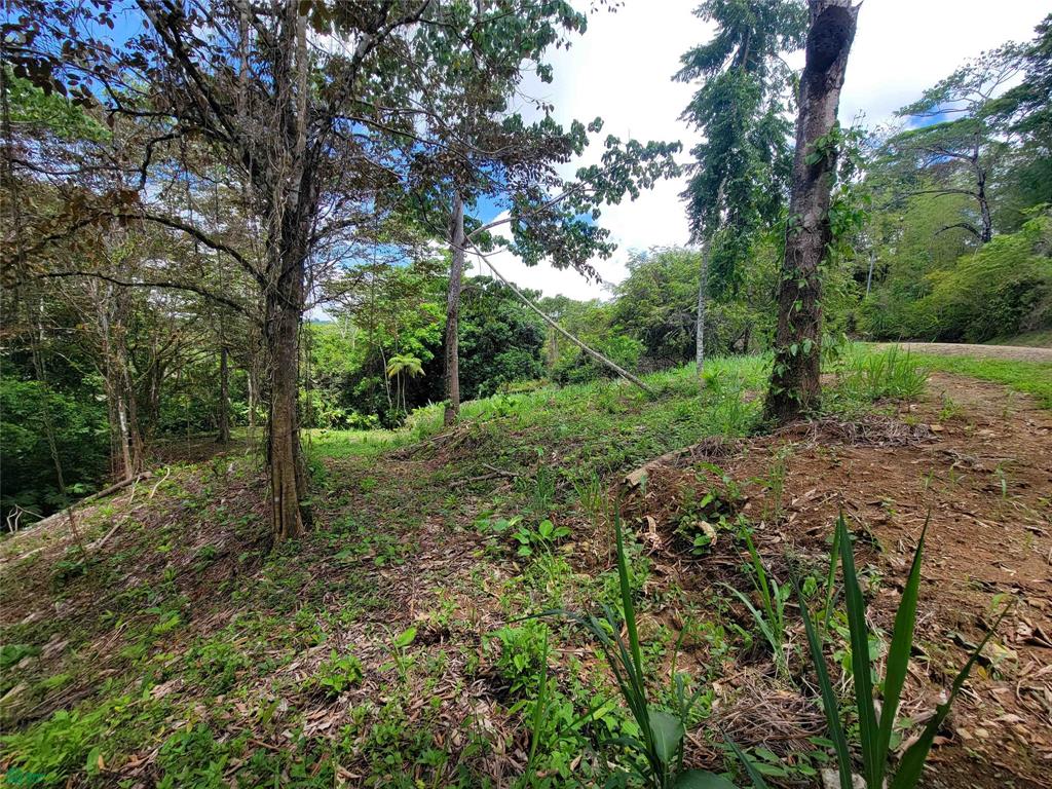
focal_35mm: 13
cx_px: 526
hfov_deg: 106.2
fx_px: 395
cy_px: 394
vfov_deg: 89.9
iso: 50
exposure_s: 1/937
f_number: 2.2
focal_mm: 2.2
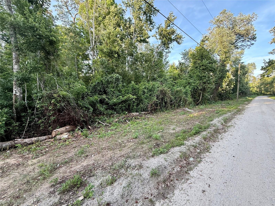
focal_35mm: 14
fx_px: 111
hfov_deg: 102.1
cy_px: 103
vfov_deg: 85.7
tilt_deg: -4.3
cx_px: 138
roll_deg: -0.7
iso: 80
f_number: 2.2
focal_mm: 2.22
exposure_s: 1/99
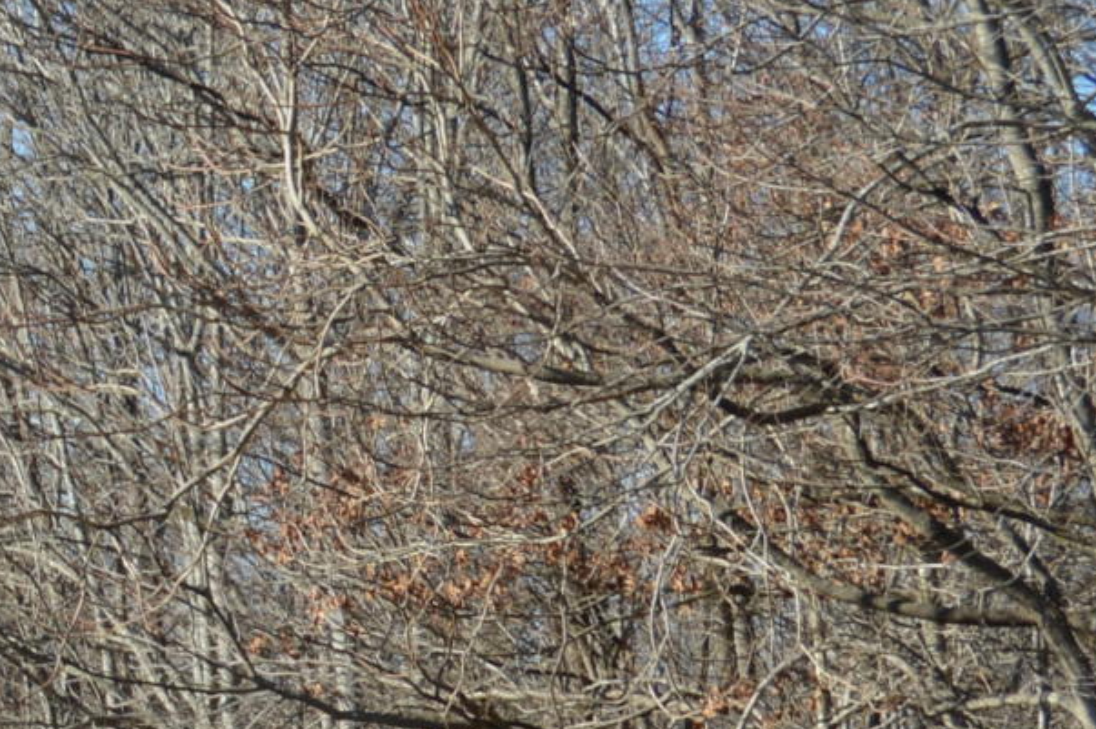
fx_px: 6358
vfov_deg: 6.5
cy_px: 836
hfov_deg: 9.1
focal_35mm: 209
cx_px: -1327
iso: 100
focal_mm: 28
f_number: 7.1
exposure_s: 1/200
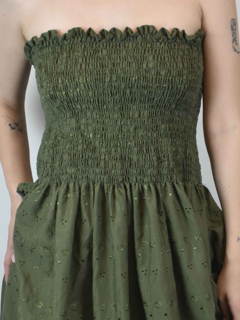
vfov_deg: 17.8
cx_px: 97
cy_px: 299
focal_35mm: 108
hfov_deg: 13.7
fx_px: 1000
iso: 1600
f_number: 16
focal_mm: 29
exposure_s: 1/40
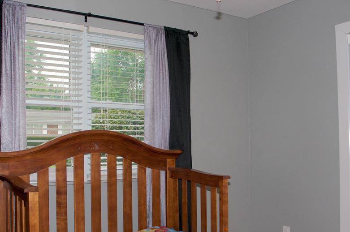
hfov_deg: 48.9
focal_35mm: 40
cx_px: 172
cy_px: 137
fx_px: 385
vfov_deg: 33.4
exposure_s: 1/80
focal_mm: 19
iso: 200
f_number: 6.3
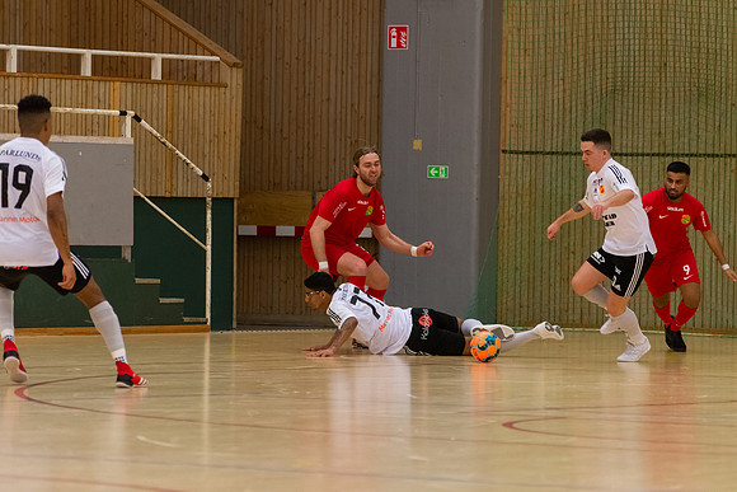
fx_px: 4914
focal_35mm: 240
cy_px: 246
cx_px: 368
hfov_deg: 8.6
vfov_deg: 5.7
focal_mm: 240
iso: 4500
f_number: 5.3
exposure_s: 1/640
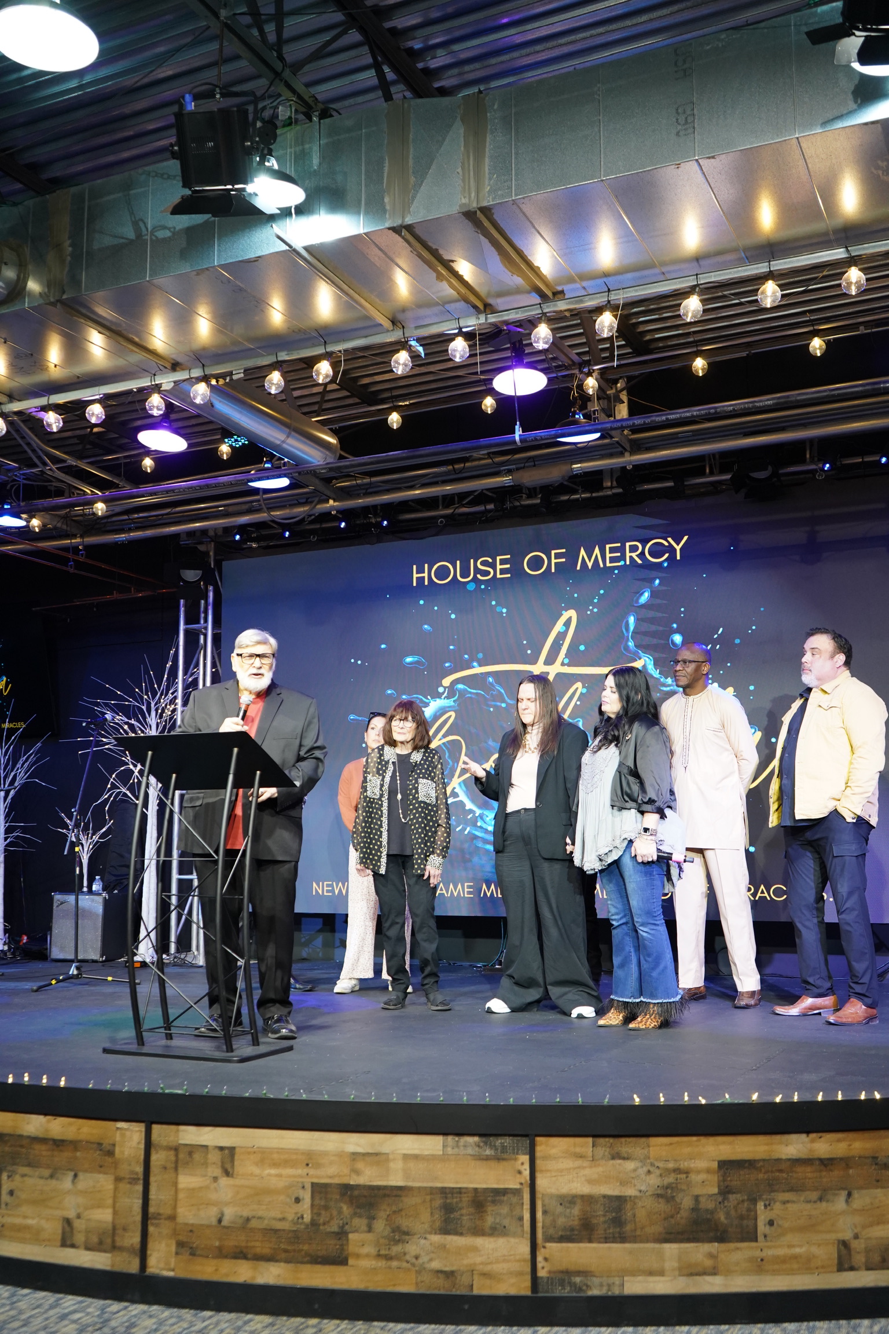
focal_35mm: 34
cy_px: 667
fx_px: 1259
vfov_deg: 55.8
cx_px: 444
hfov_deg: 38.9
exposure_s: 1/160
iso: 2000
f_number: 4
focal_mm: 34
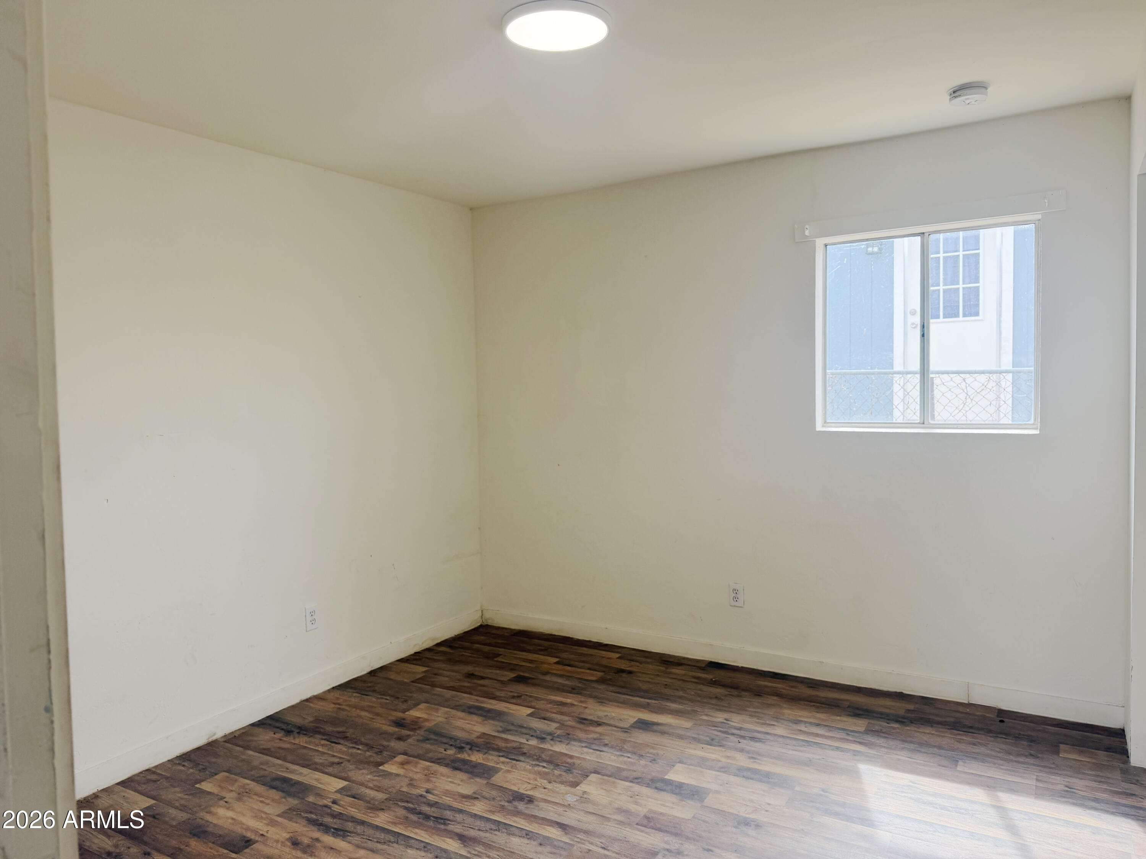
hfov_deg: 71.6
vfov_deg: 56.8
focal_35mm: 24
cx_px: 573
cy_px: 430
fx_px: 795
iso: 80
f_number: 1.78
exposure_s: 1/252
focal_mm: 6.76
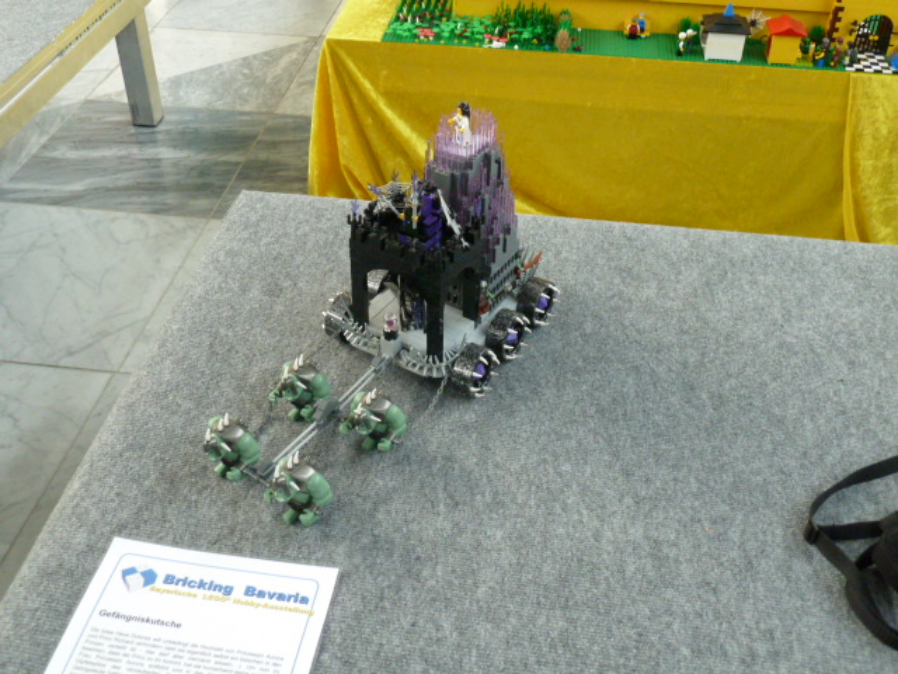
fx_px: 960
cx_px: 449
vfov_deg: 38.7
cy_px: 337
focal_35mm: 37
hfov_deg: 50.1
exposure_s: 1/30
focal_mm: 6.1
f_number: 3.6
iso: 400
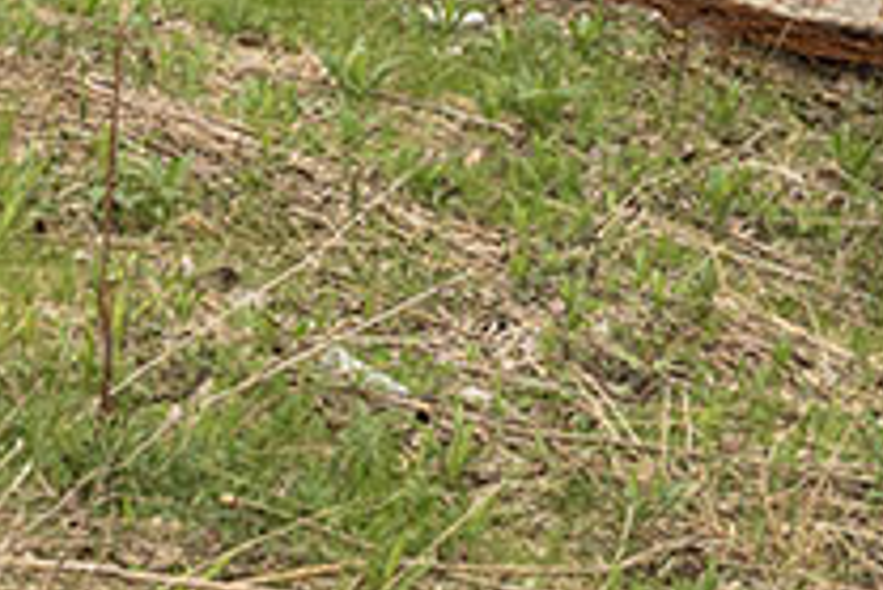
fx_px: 5424
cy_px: -736
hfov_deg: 9.3
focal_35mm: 221
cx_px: 518
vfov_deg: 6.0
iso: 1250
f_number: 11
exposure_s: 1/500
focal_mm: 46
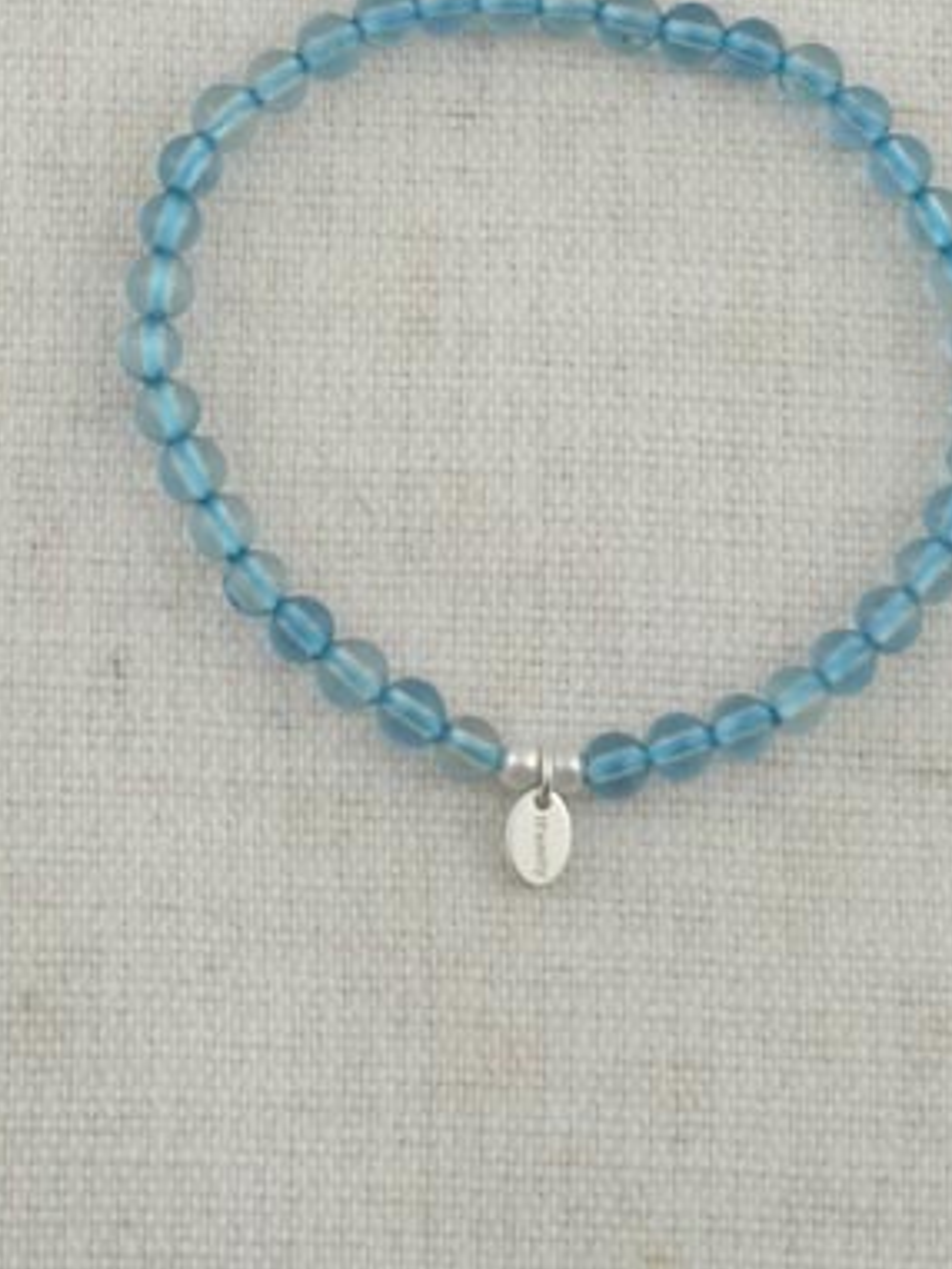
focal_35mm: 126
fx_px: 4618
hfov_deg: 11.7
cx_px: 37
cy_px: -60
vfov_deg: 15.3
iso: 72
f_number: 16
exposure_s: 1/909
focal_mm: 6.54
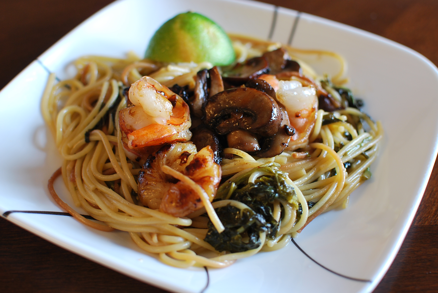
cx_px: 219
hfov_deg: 37.8
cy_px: 146
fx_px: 640
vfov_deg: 25.8
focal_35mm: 52
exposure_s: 1/40
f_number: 3.2
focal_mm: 35
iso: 200
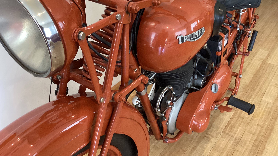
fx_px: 251
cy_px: 79
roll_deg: +1.2
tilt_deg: -36.9
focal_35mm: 34
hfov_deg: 58.0
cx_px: 139
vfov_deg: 34.7
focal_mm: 3.3
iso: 400
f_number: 2.4
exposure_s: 1/40
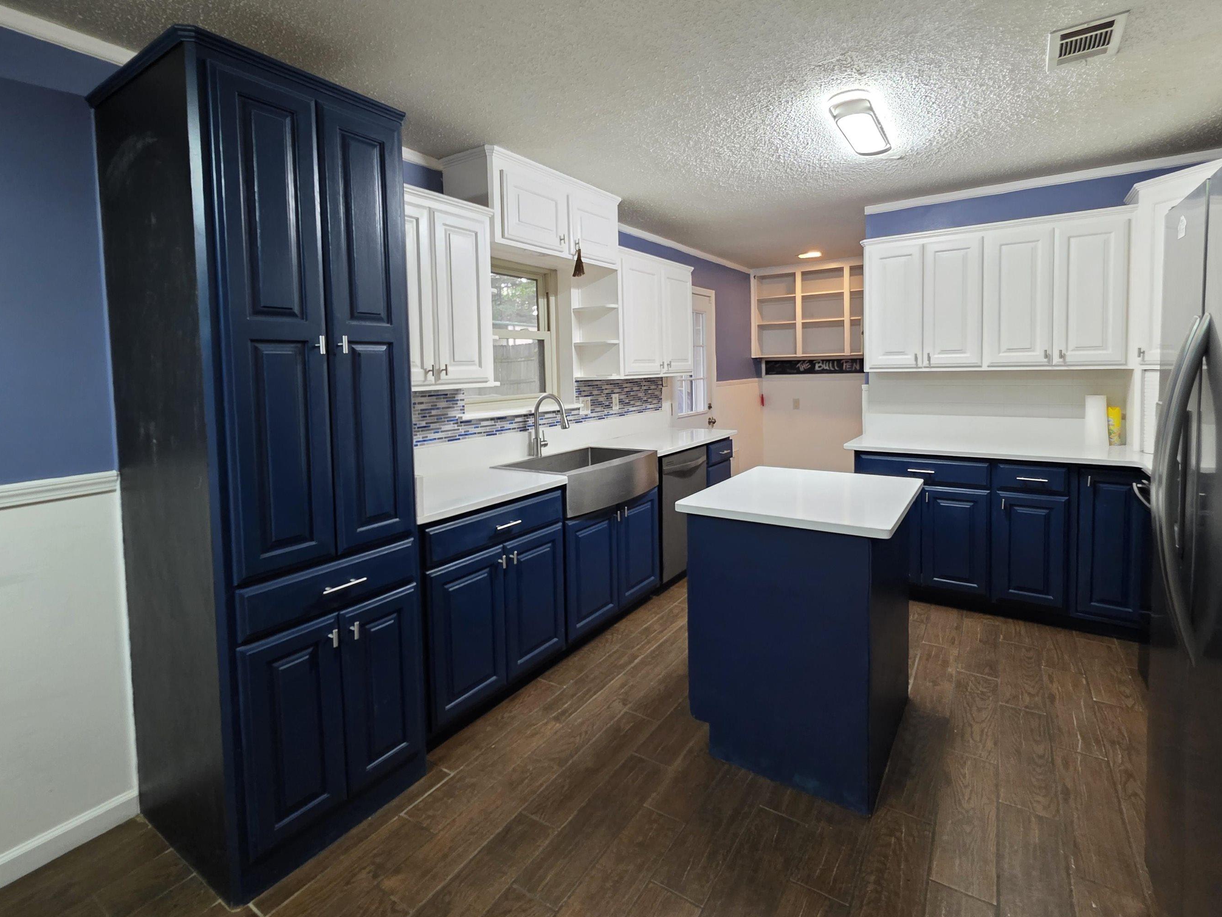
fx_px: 530
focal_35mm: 15
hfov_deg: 98.1
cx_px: 630
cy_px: 404
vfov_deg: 81.4
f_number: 1.9
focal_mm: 2.2
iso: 640
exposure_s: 1/52.8
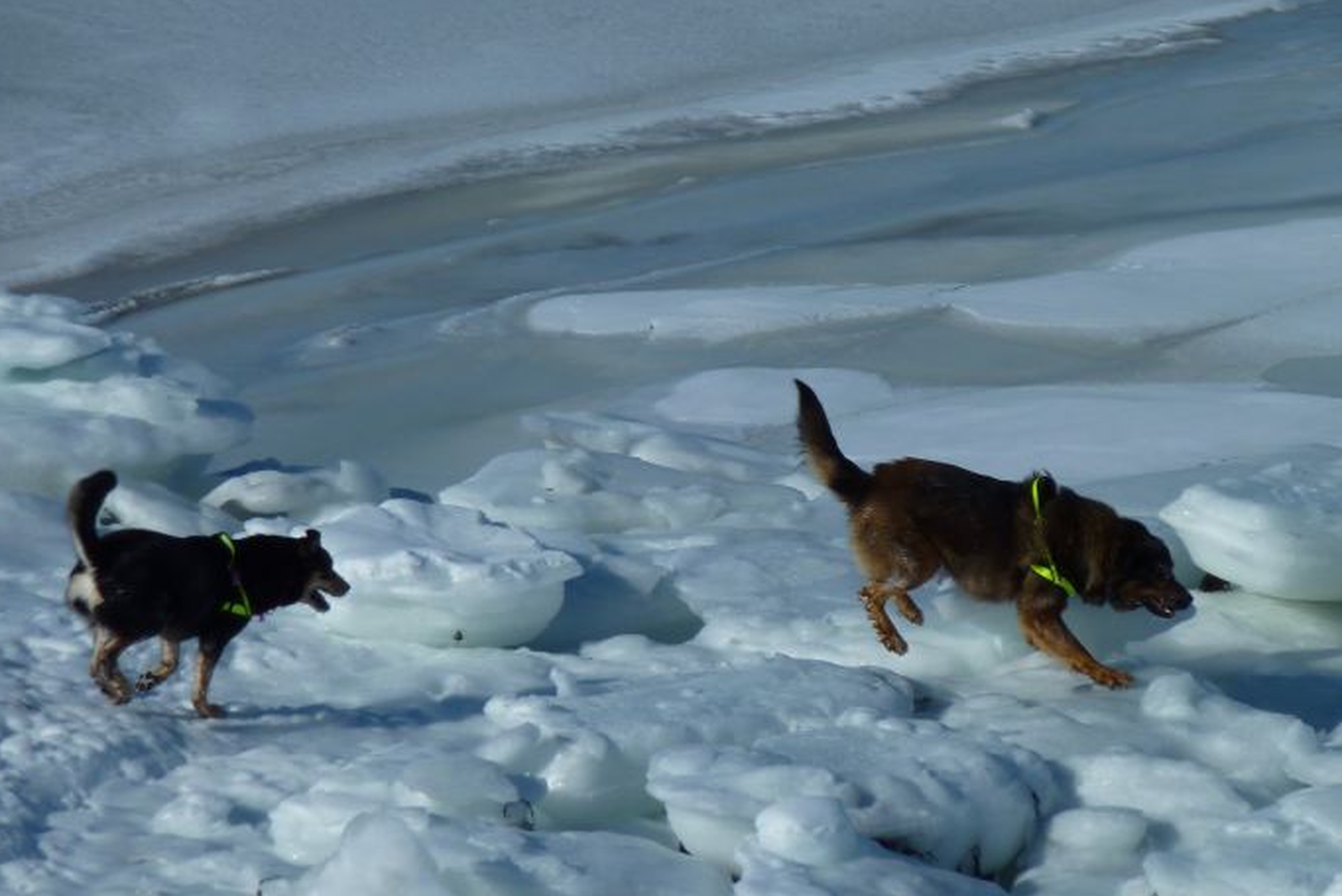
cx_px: 702
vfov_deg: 3.8
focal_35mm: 366
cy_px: 447
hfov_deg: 5.6
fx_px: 13646
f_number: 6.3
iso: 80
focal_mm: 49.2
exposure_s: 1/1300
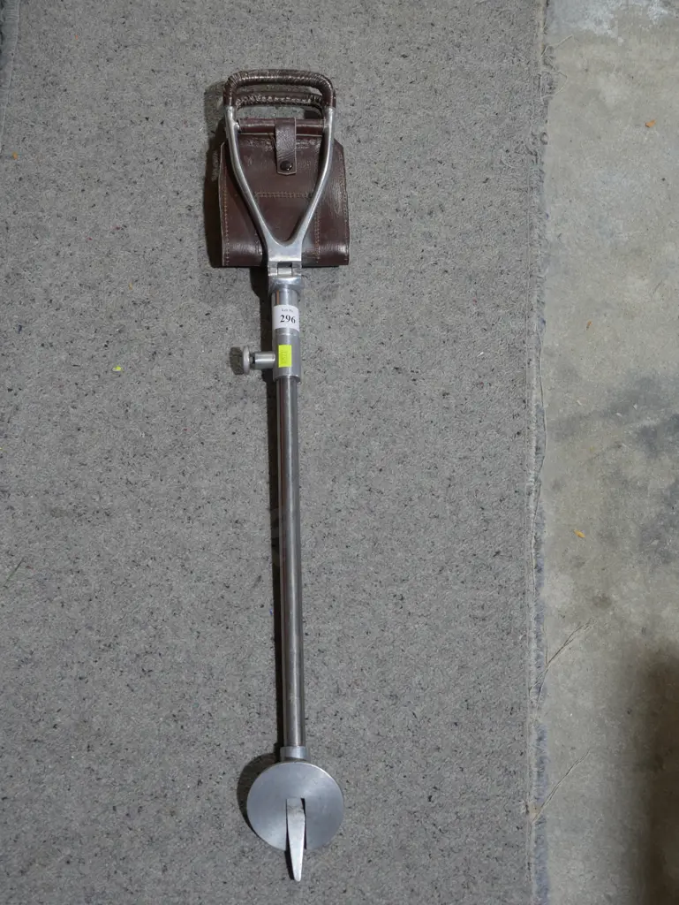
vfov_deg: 34.3
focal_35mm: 56
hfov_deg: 26.1
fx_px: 1463
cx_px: 340
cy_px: 452
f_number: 5.3
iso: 500
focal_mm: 28
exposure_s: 1/60
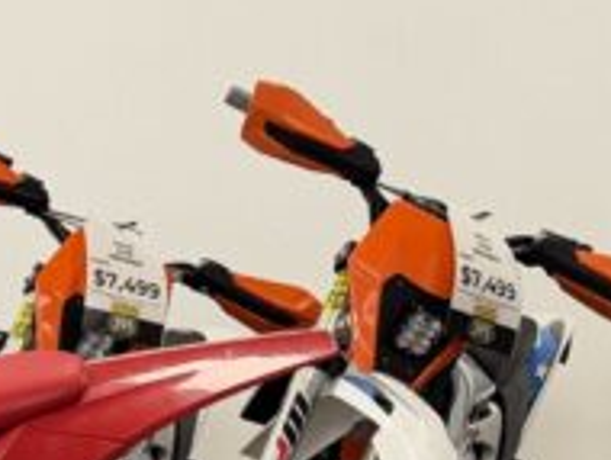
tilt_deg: -11.1
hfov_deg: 15.9
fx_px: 1785
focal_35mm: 101
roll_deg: +3.8
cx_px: -560
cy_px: 724
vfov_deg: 13.7
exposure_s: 1/120
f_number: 1.78
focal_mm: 6.76
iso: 200
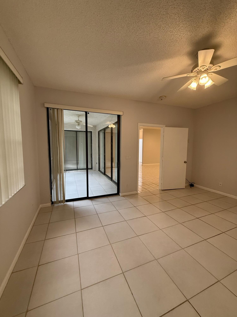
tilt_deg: -5.1
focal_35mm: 14
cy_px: 158
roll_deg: -0.3
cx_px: 118
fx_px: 128
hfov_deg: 85.7
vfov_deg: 102.1
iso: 250
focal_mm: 2.22
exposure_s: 1/120
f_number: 2.2
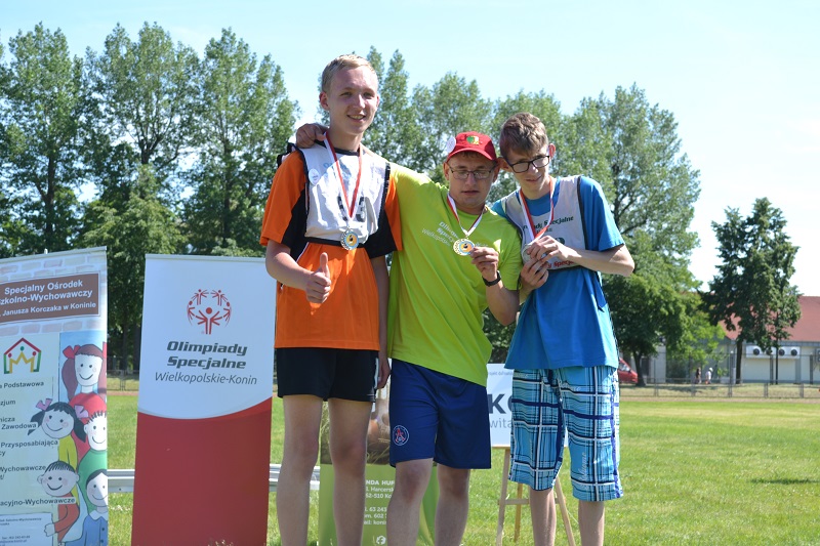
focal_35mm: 54
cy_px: 273
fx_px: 1230
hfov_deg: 36.9
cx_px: 410
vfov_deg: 25.0
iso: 100
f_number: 5.6
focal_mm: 36
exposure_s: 1/125
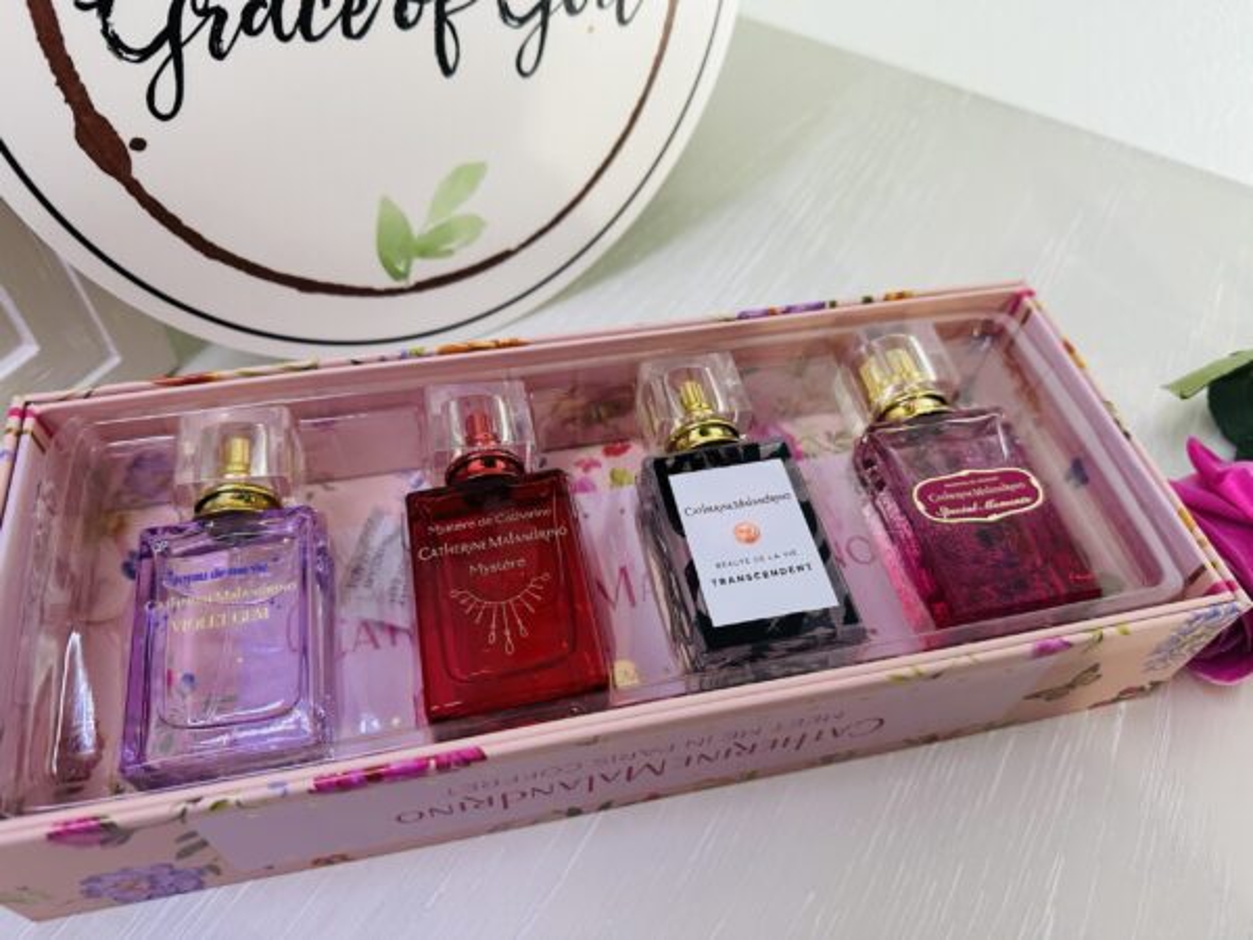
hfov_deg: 71.6
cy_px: 470
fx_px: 869
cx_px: 626
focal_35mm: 24
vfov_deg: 56.8
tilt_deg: -53.0
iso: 400
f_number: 1.78
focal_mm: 6.86
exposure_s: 1/60
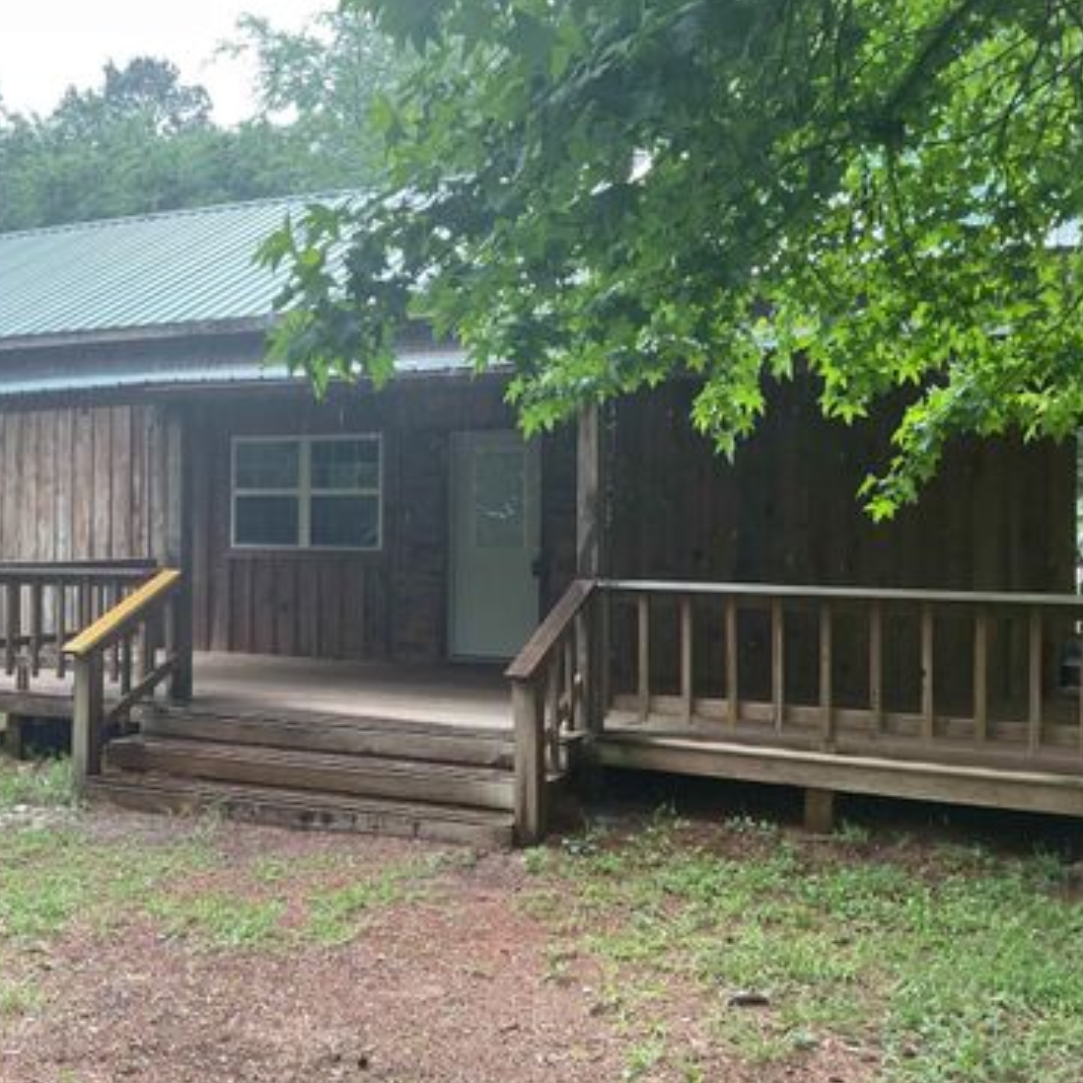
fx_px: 1239
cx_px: 506
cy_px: 534
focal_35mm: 35
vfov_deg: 47.2
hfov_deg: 47.2
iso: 40
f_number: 1.8
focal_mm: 3
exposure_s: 1/60
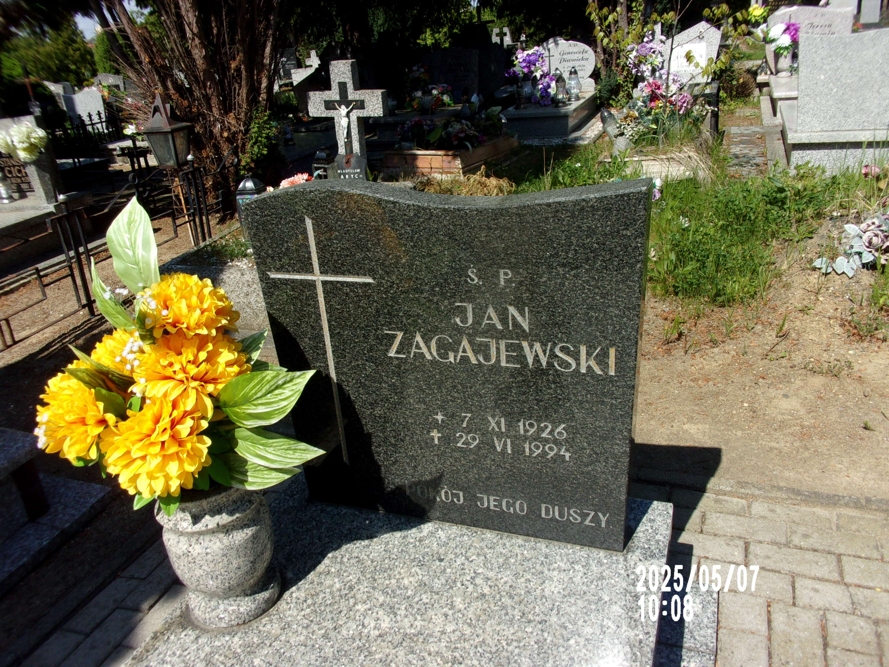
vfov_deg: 49.7
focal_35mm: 28
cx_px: 444
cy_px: 334
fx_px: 719
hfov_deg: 63.4
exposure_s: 1/100
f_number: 10.8
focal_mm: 5.1
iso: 80
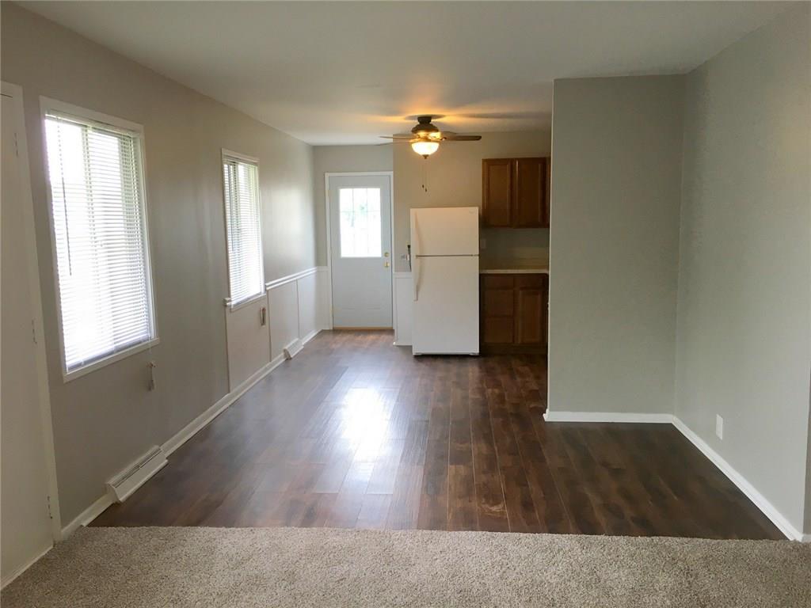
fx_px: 679
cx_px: 406
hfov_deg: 61.7
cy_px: 304
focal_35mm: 29
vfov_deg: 48.2
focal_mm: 4.15
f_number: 2.2
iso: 25
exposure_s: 1/30
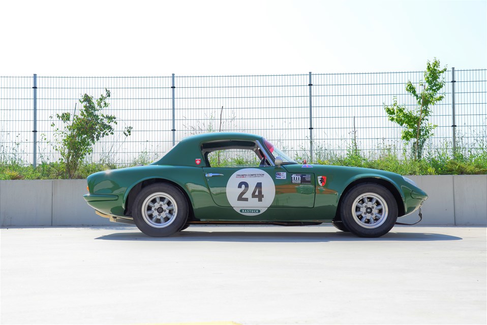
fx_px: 650
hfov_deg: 41.1
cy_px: 162
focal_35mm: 48
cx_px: 244
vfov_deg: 28.1
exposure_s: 1/250
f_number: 8
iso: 200
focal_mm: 48
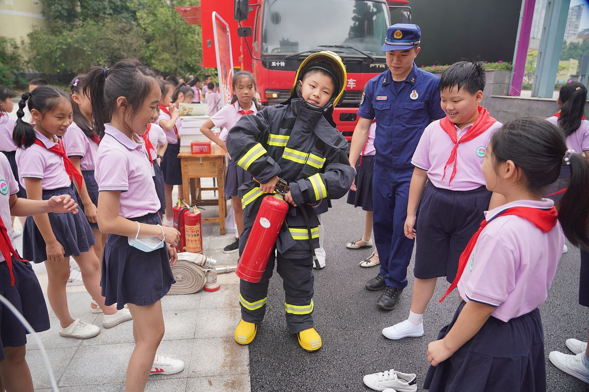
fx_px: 393
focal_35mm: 24
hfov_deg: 73.7
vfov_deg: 53.1
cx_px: 294
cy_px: 196
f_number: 4
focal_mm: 24
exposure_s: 1/320
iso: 125
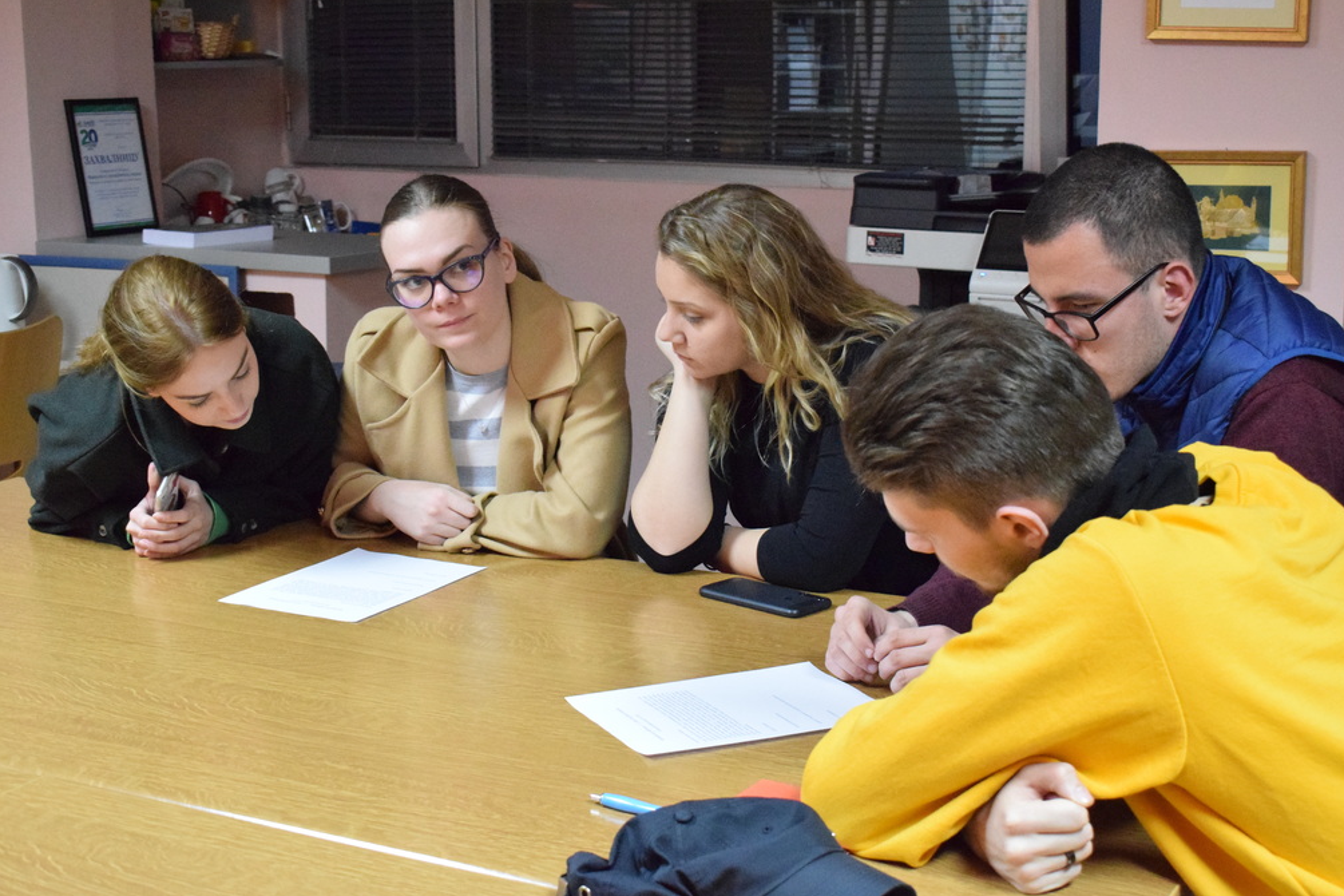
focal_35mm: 54
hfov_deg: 37.2
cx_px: 683
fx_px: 1998
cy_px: 451
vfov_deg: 25.3
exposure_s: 1/125
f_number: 6.3
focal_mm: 35
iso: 8000
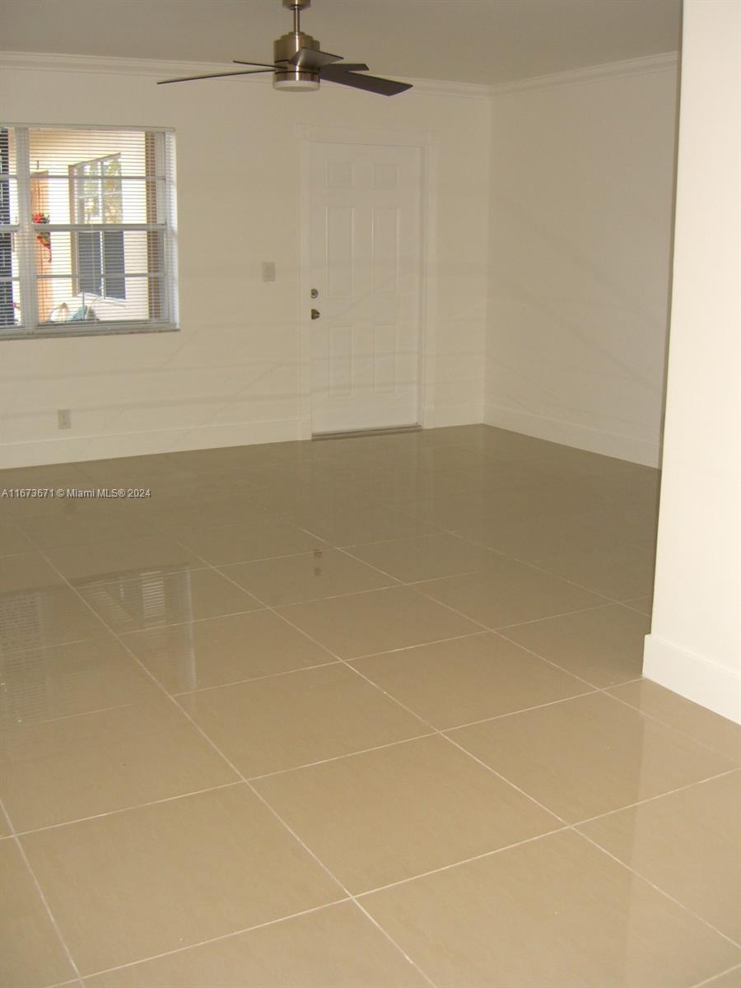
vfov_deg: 49.0
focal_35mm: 38
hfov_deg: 37.7
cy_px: 494
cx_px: 370
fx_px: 1085
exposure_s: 1/60
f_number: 2.8
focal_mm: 7.9
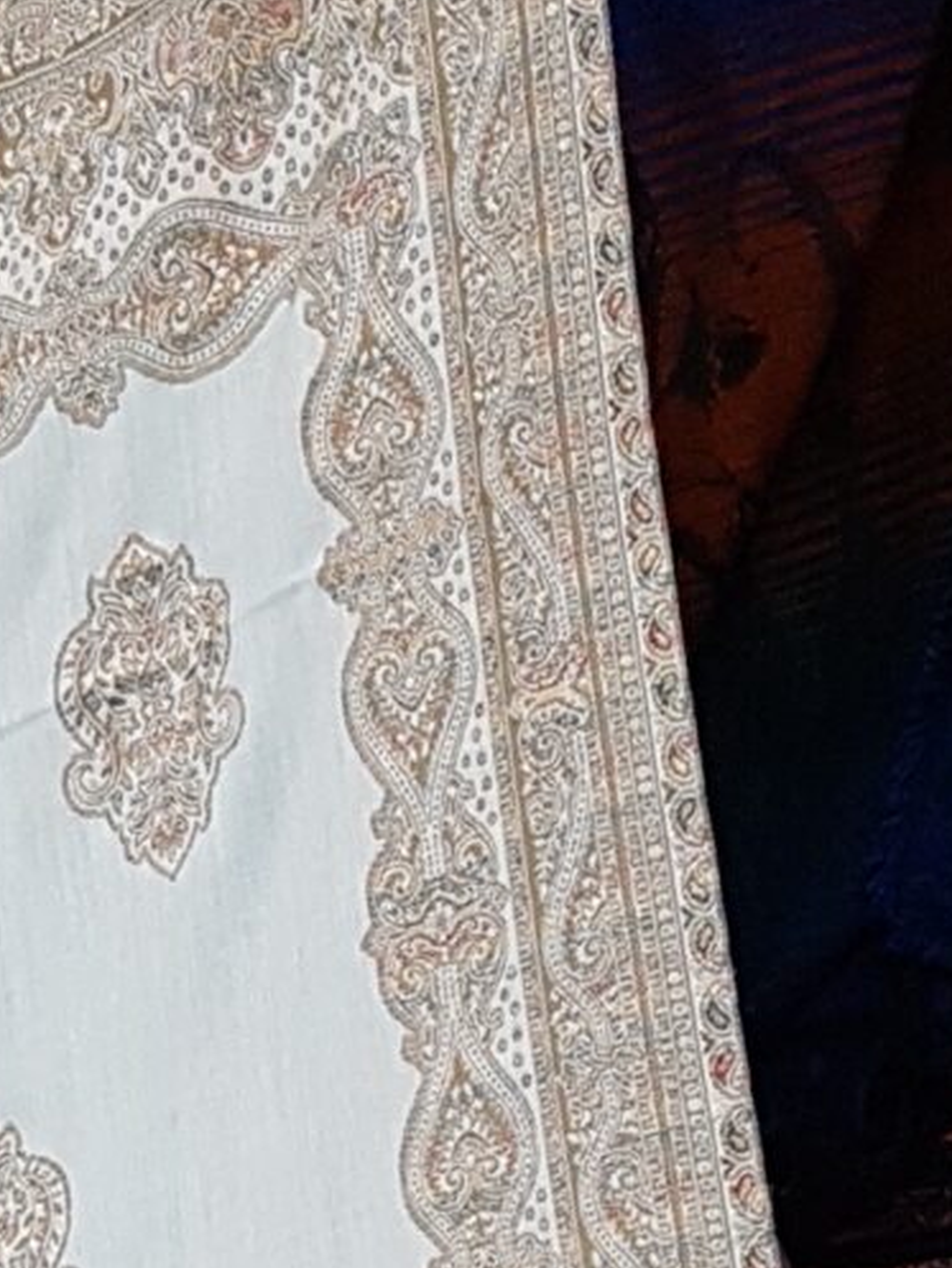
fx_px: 4912
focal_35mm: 134
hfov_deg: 10.6
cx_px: -567
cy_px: 2559
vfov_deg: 12.8
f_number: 1.7
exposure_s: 1/33
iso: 160
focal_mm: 4.2
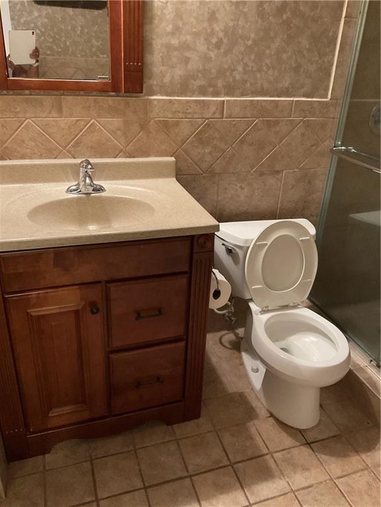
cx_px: 190
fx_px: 426
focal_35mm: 29
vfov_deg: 61.7
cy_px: 254
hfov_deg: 48.2
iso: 400
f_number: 1.8
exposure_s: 1/30
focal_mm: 3
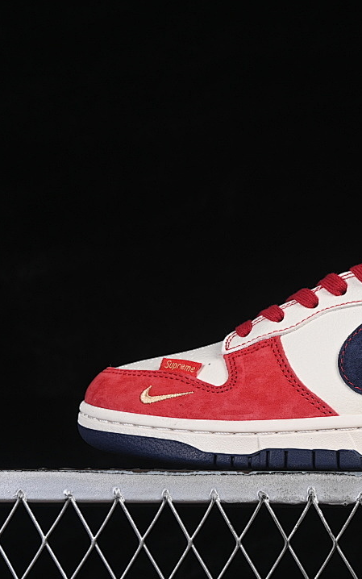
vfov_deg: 18.1
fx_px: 1815
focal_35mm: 115
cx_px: 381
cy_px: 290
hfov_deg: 11.3
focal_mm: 50
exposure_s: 1/80
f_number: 8
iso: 160
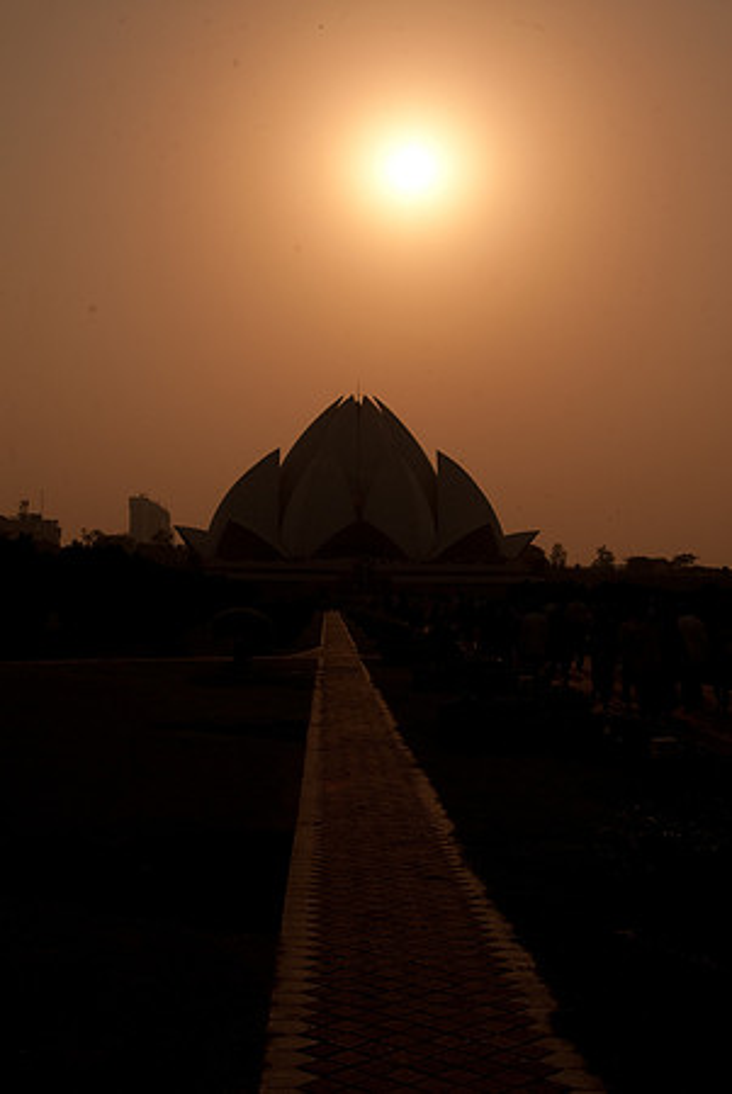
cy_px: 547
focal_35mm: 48
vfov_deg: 41.1
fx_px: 1461
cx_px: 366
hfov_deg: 28.1
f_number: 14
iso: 100
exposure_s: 1/750
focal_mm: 32
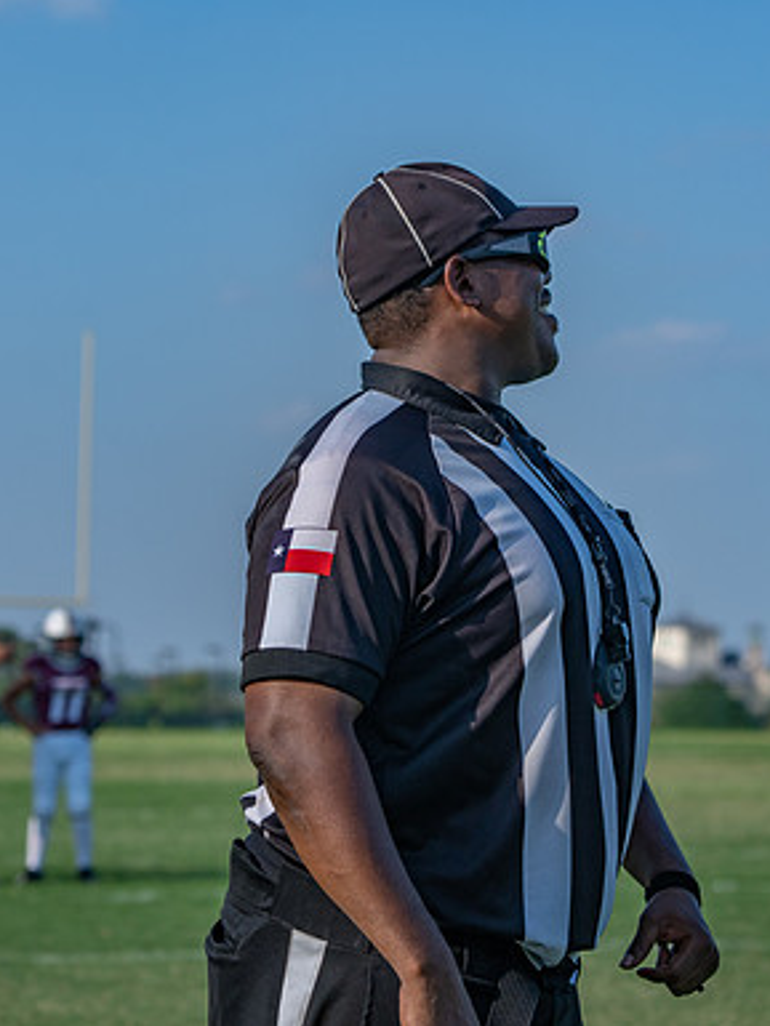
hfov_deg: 10.2
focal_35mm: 145
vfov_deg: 13.6
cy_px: 513
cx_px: 469
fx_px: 4298
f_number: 5.6
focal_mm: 100
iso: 200
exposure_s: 1/1600
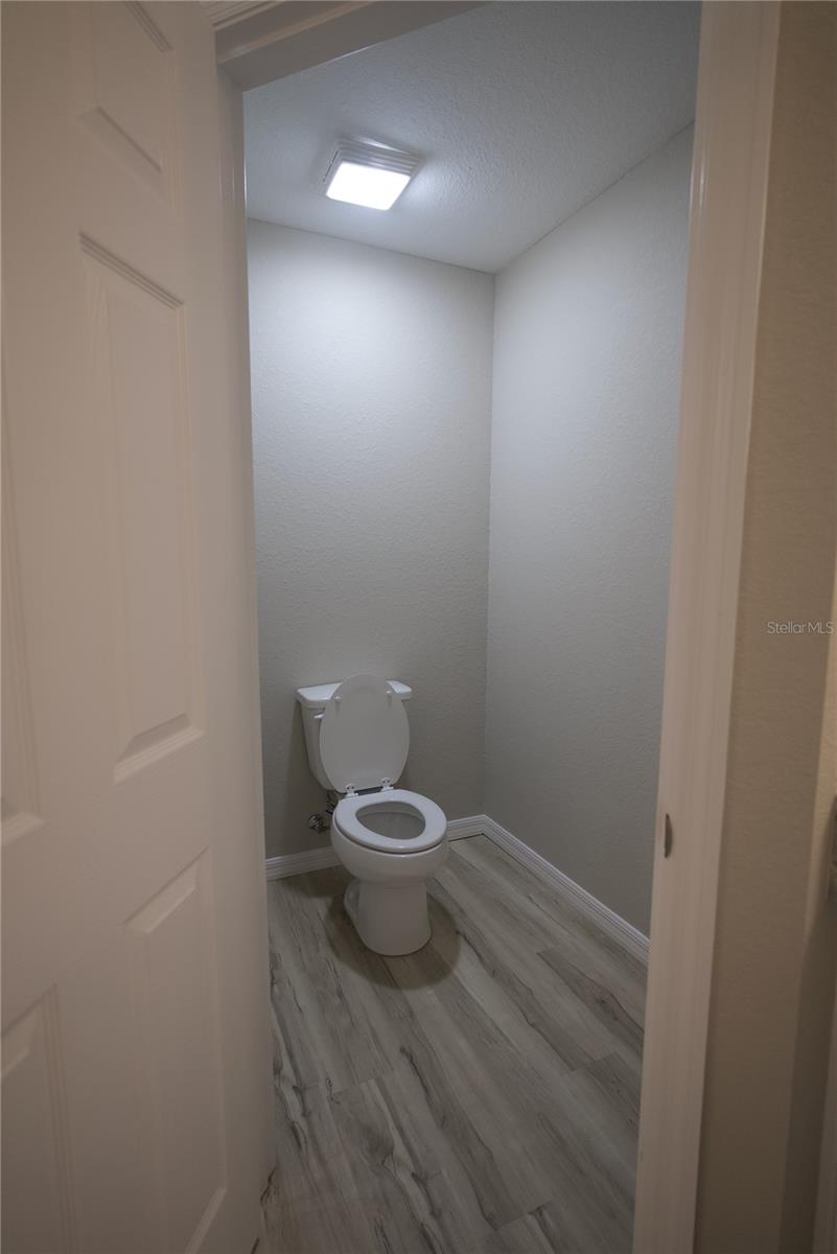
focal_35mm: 17
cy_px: 627
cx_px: 418
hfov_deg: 70.5
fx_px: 592
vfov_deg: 93.3
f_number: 2.8
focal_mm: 17
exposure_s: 1/125
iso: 640
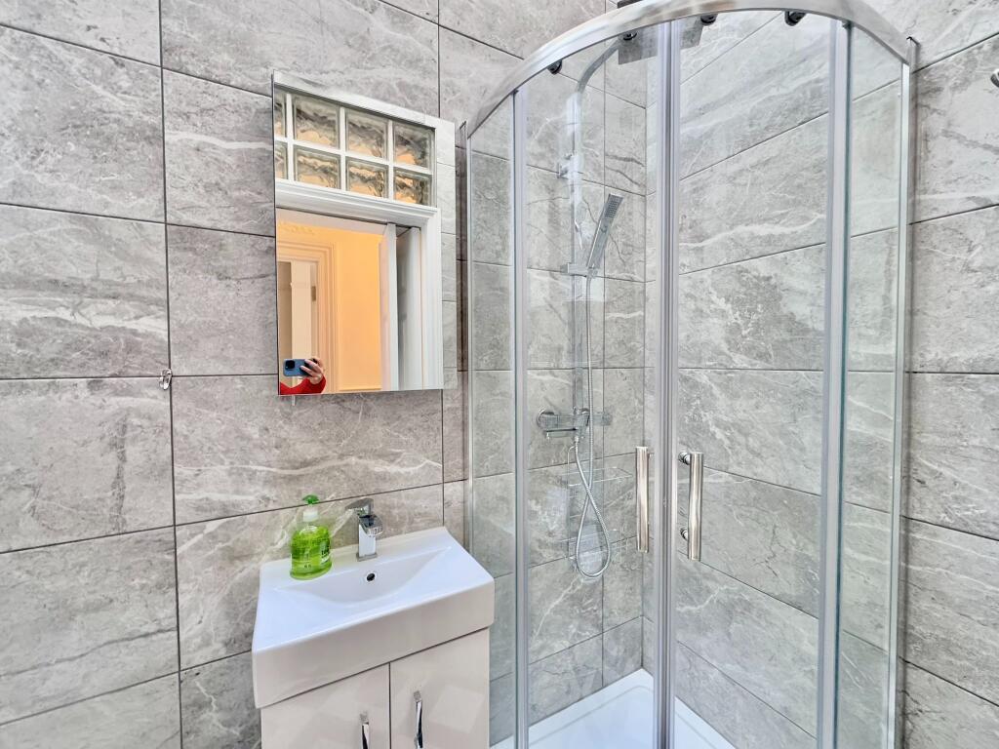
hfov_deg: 102.1
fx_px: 404
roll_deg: +0.0
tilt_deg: -2.0
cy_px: 374
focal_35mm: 14
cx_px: 500
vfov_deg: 85.7
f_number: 2.2
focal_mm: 2.22
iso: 400
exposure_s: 1/144
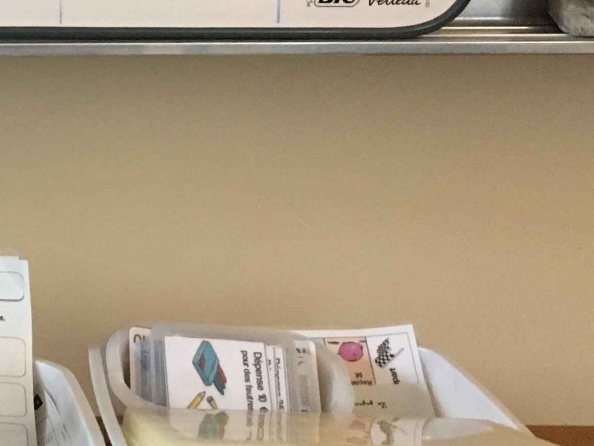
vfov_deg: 14.2
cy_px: -128
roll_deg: -0.3
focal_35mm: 100
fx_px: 1716
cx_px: -234
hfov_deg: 18.0
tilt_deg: -7.3
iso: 200
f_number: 2.2
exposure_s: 1/33
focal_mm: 4.15
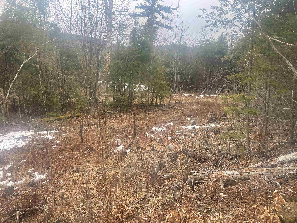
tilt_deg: -15.7
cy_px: 112
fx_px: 223
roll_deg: -0.8
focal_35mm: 26
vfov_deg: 53.1
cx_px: 148
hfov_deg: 67.3
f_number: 1.6
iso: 32
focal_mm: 4.2
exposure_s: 1/596
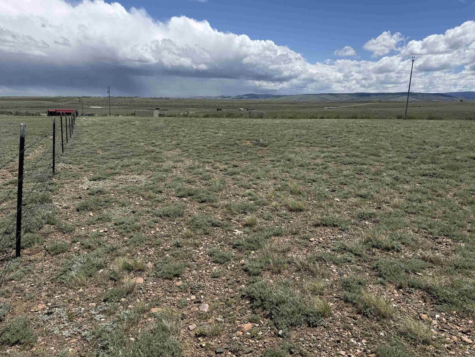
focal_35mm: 25
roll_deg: -0.5
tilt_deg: -11.4
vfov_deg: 54.9
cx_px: 240
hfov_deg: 69.4
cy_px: 178
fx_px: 343
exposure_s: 1/7353
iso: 80
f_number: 1.78
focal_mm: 6.76
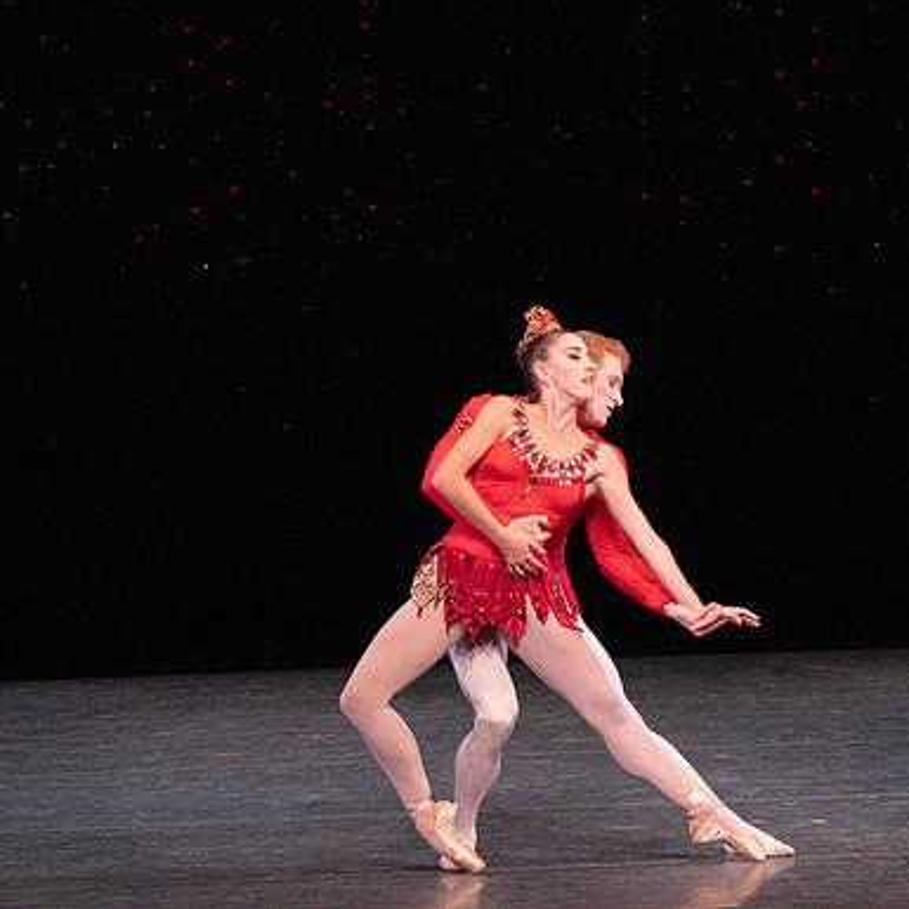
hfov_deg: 3.6
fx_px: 14320
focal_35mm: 482
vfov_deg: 3.6
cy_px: 454
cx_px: 552
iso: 16000
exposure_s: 1/500
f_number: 11
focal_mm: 376
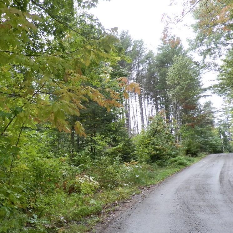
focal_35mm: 34
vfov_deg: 48.4
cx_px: 75
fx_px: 259
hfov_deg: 47.5
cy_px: 119
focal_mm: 5
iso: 80
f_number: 3.3
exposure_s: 1/50
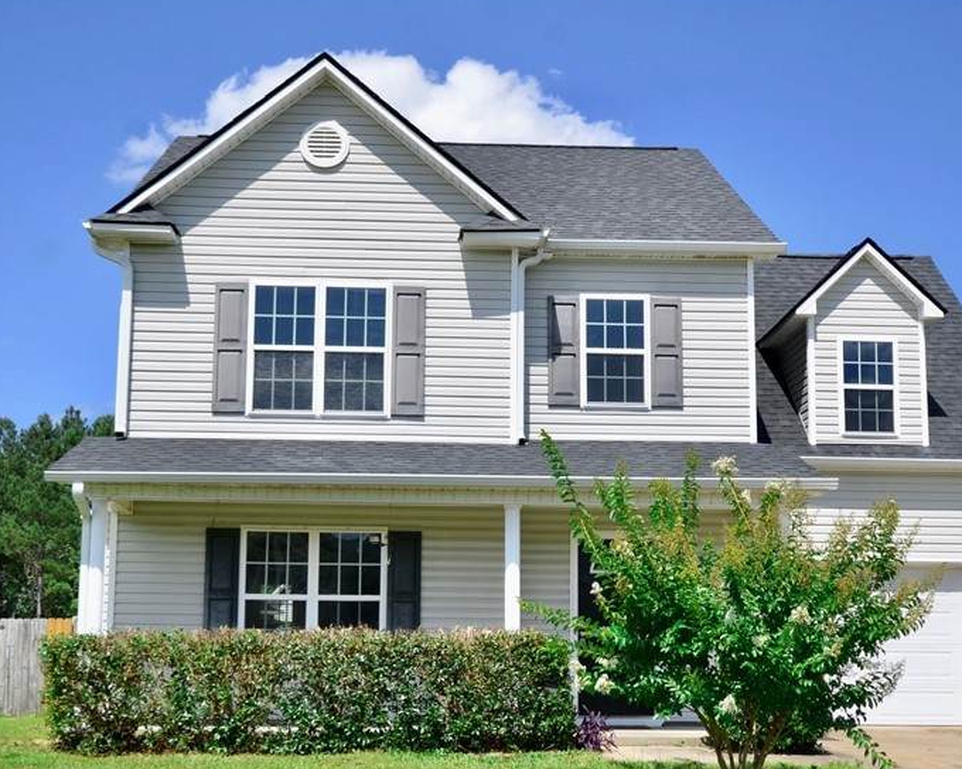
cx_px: 490
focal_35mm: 45
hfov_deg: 41.2
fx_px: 1281
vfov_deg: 33.2
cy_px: 494
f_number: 8
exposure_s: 1/250
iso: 110
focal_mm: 20
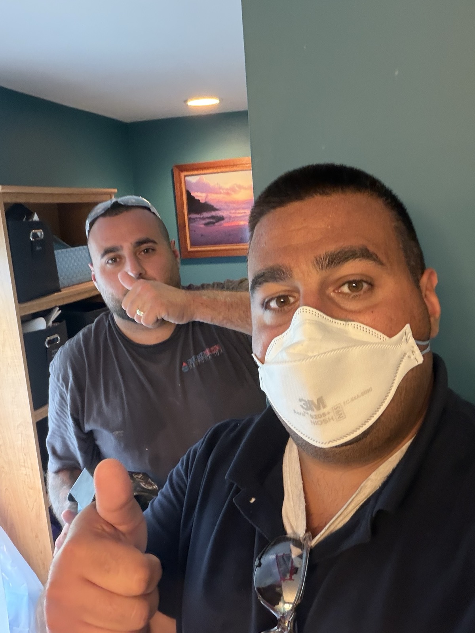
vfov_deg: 60.0
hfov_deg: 46.8
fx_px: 549
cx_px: 238
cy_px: 316
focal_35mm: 30
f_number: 1.9
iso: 250
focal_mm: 2.71
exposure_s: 1/40
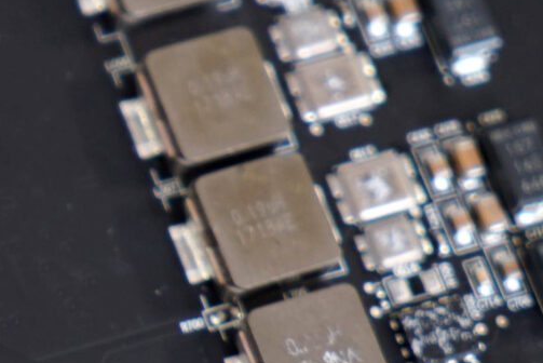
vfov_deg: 5.2
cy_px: 197
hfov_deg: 7.5
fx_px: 4029
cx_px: -372
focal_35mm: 267
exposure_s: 1/25
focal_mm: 70
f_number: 4
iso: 800
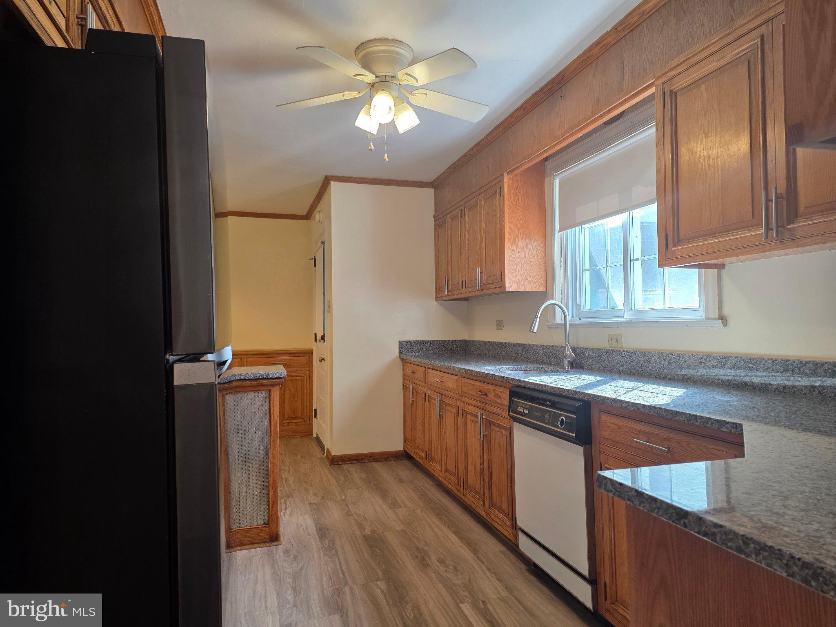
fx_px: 555
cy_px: 314
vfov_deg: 58.9
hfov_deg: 73.9
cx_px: 418
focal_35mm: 23
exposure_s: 1/120
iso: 125
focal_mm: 6.25
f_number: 1.7
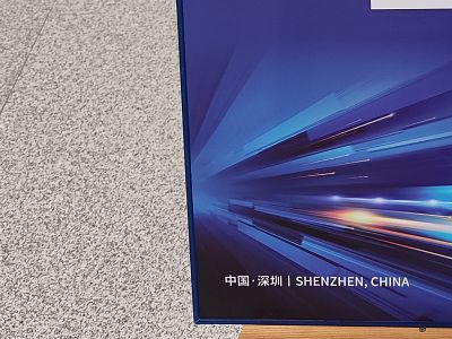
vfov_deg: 19.1
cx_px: 489
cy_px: -89
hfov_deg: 25.2
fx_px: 940
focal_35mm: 72
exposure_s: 1/100
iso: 404
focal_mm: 6.78
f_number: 1.85
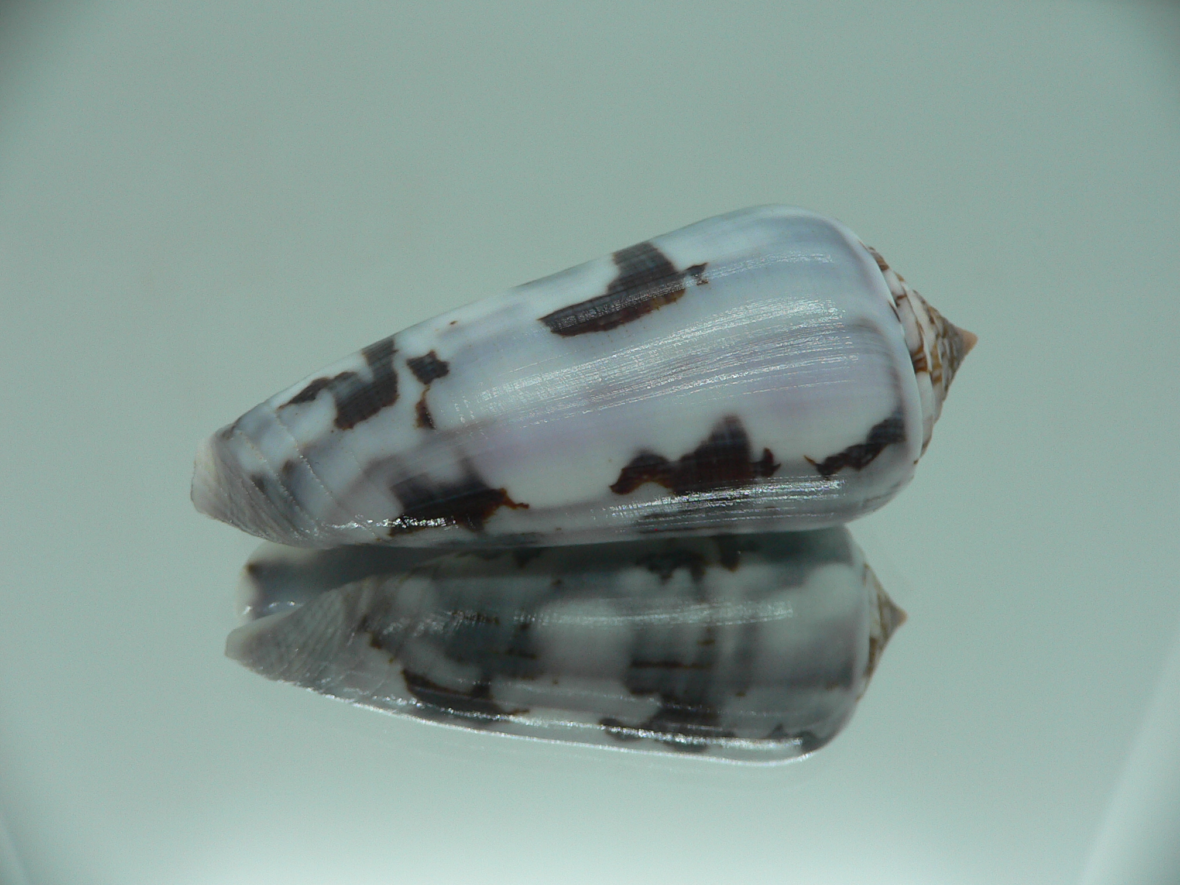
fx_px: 1193
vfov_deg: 40.7
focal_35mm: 35
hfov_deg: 52.6
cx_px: 590
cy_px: 442
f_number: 2.8
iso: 80
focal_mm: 4.6
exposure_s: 1/60
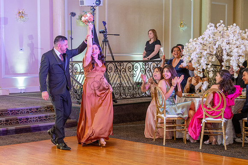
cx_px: 91
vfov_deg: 17.9
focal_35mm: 76
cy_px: 105
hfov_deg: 26.5
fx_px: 524
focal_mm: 60
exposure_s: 1/80
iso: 800
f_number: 4
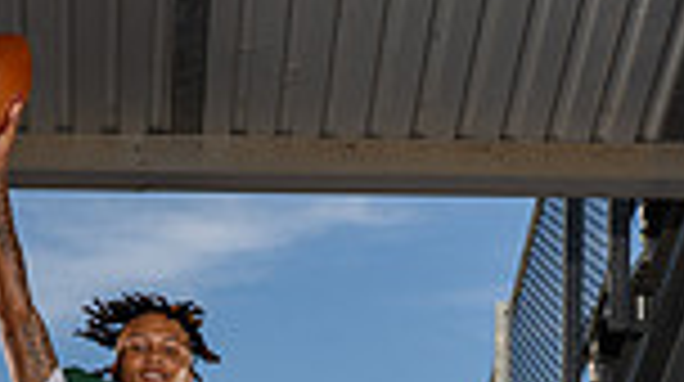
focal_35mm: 112
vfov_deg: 9.5
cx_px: 122
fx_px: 2028
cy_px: 921
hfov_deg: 18.9
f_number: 11
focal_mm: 36
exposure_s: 1/250
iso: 160
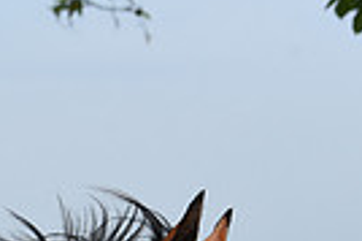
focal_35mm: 477
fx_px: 4791
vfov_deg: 2.9
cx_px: -284
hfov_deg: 4.3
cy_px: 467
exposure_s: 1/2500
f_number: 5.6
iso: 400
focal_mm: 110
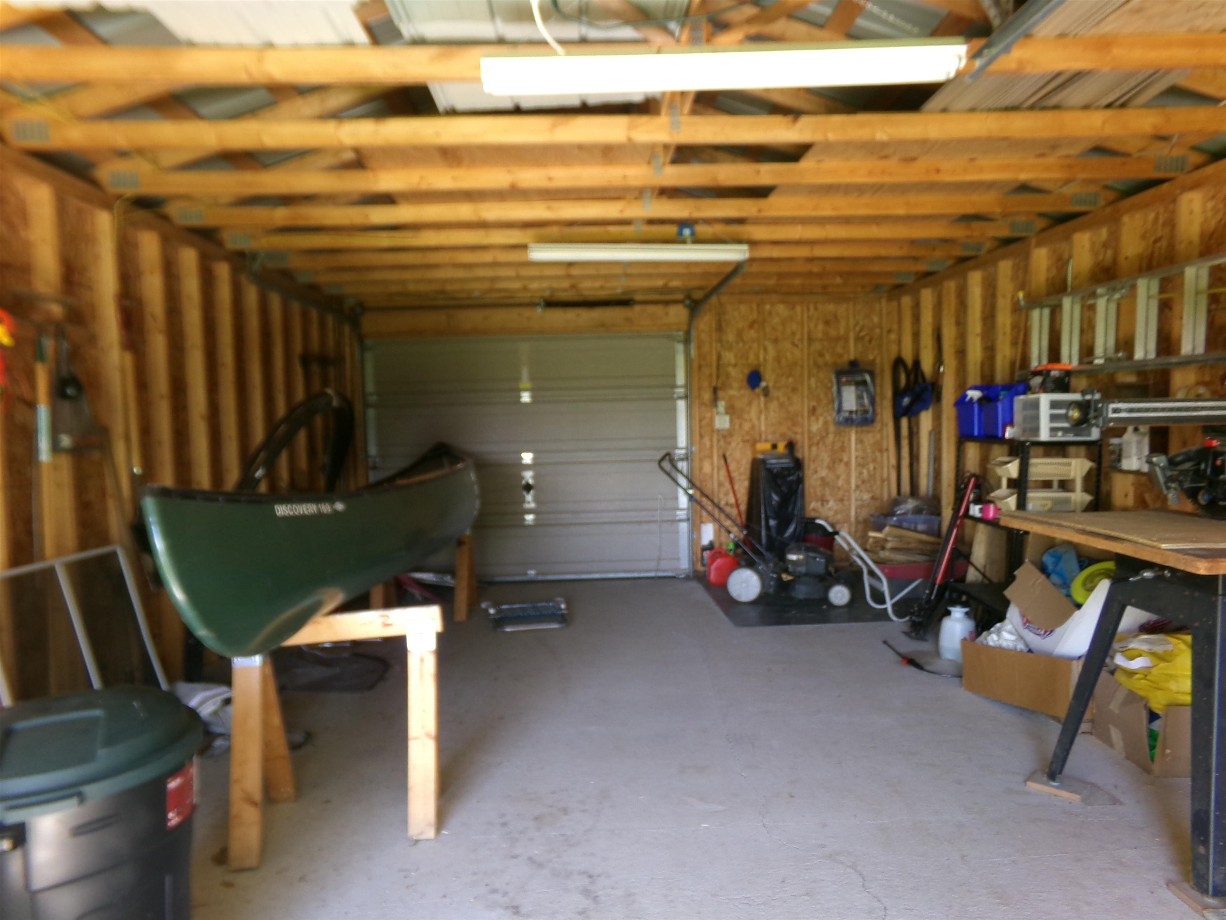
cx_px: 613
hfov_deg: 71.6
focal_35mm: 24
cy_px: 460
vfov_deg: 56.8
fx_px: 850
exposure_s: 1/34
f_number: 3.7
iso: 175
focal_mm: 4.3
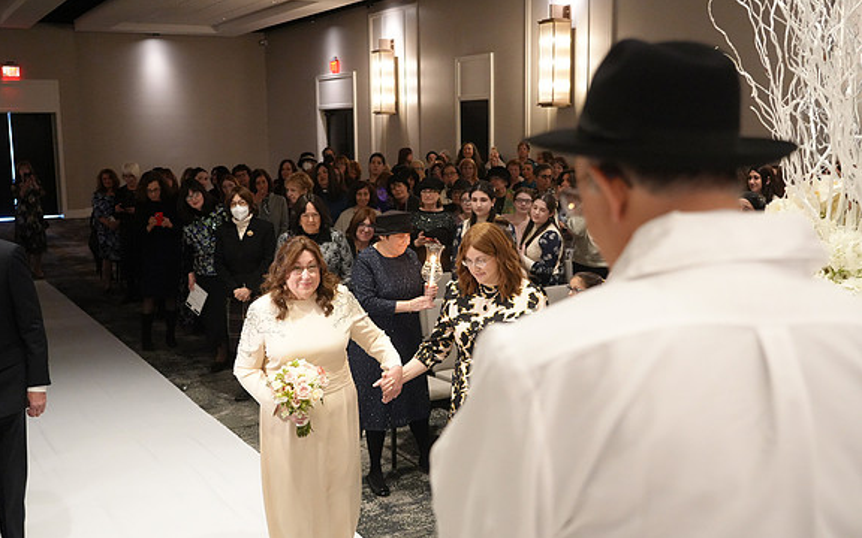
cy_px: 273
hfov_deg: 51.5
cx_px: 430
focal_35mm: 38
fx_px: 893
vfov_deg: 33.6
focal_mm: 37
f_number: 4
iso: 8000
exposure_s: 1/80
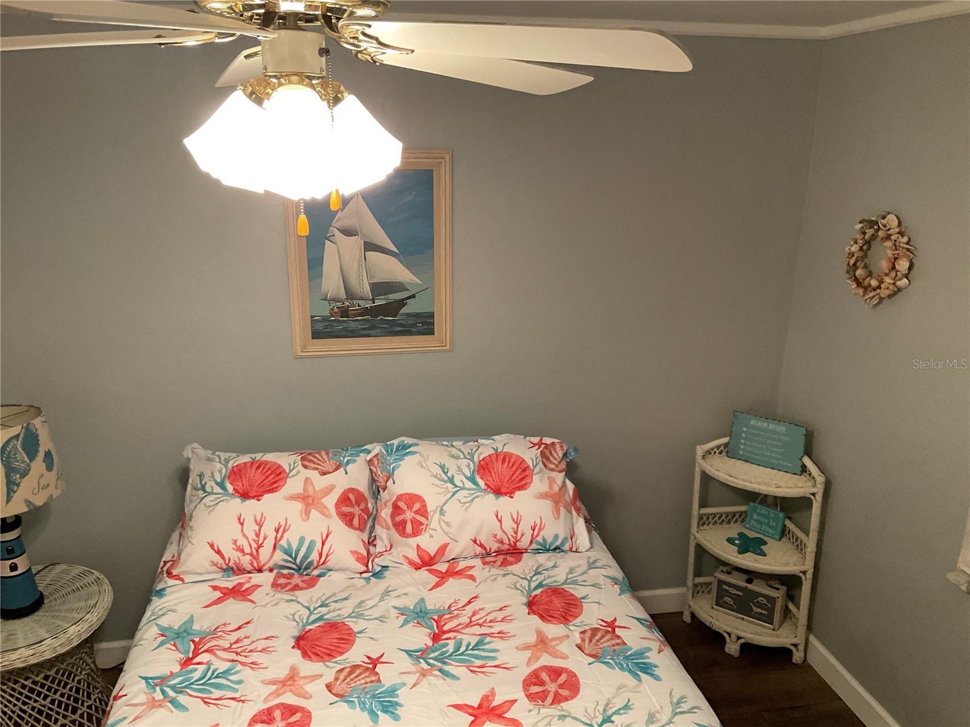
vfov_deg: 48.2
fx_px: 813
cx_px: 485
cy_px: 364
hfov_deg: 61.7
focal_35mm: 29
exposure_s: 1/60
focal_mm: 3
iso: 200
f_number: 1.8
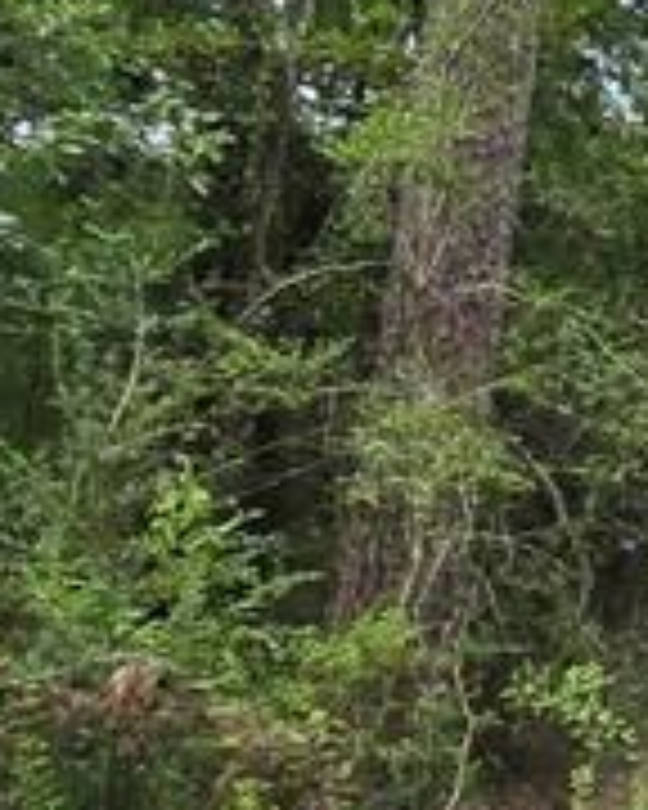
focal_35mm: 72
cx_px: 1251
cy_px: 230
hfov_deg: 16.7
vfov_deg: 26.2
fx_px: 1726
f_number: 2.2
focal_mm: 2.2
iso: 50
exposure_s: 1/535
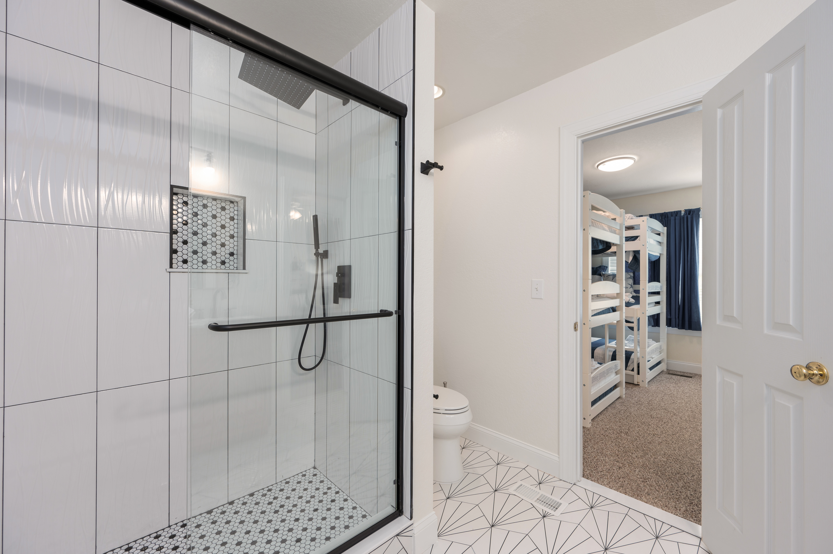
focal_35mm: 14
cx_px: 416
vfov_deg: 81.1
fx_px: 324
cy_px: 277
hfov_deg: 104.3
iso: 160
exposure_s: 1/3
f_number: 7.1
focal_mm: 14
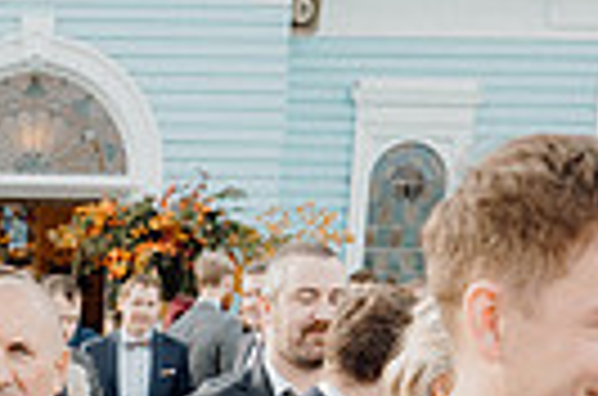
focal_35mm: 105
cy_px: 754
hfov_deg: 18.7
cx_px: -72
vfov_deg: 11.8
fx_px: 1740
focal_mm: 24
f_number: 3.5
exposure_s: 1/400
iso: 250
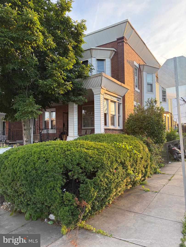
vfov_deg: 67.3
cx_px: 93
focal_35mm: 26
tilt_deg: +4.3
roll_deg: +0.5
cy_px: 124
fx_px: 186
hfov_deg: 53.1
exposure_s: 1/249
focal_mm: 5.96
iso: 50
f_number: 1.6
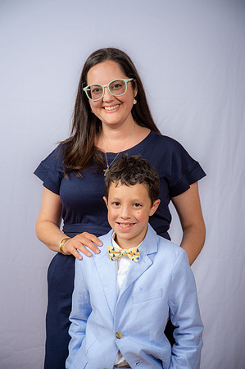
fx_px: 798
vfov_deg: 26.0
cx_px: 122
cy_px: 184
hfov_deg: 17.5
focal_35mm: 78
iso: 250
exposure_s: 1/160
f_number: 6.3
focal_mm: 78
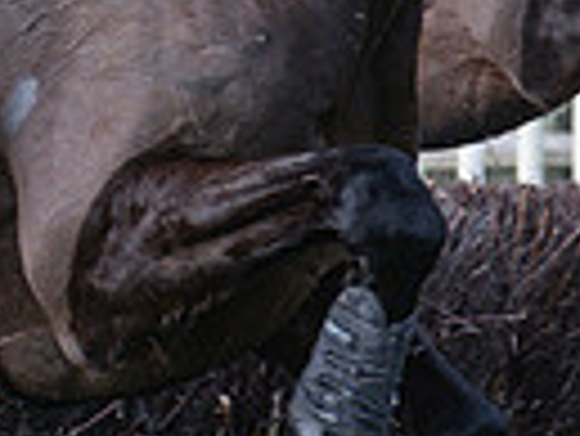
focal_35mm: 528
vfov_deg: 2.8
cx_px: 213
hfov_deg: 3.8
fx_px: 8855
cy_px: -54
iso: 400
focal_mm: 70
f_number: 4
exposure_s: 1/1000
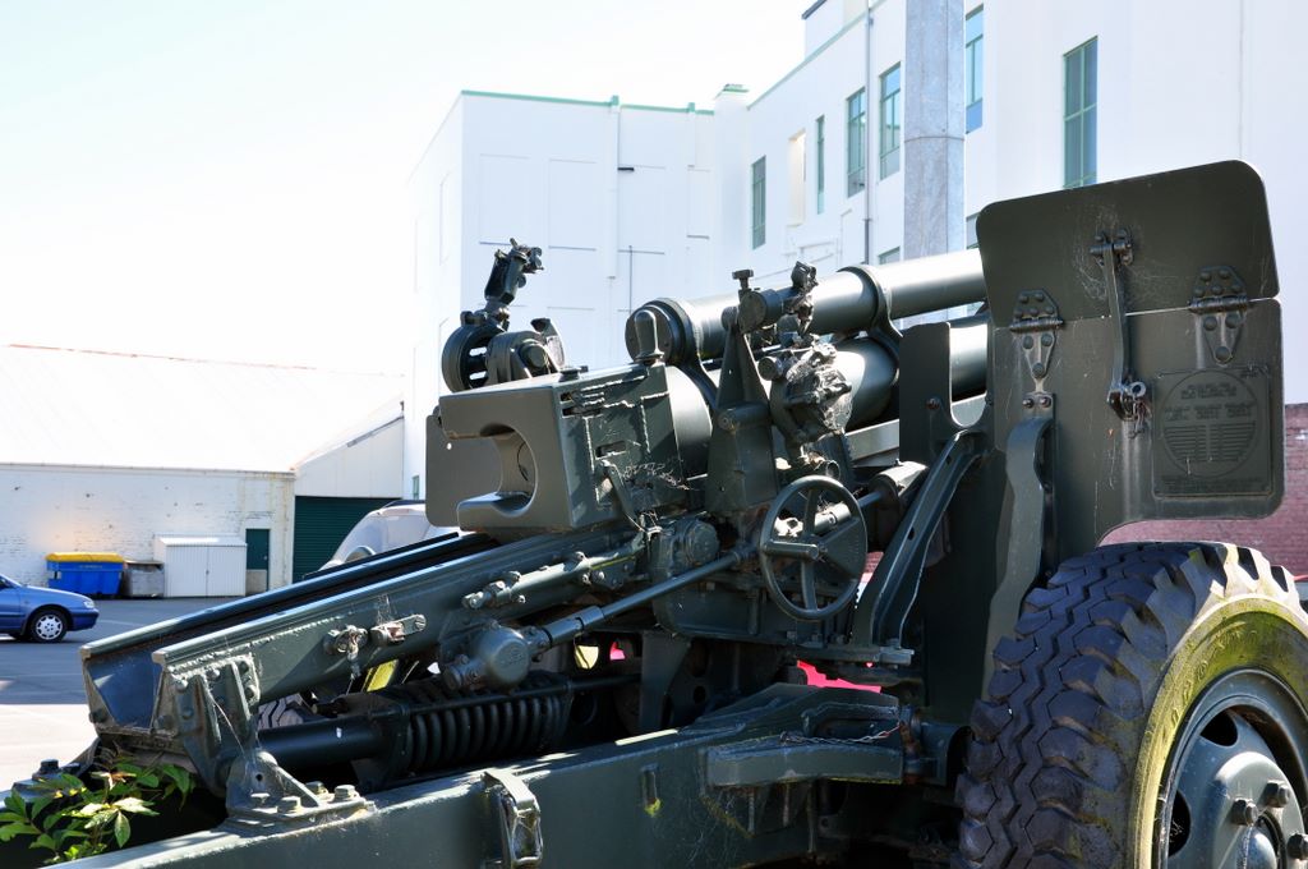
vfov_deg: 28.0
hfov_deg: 41.2
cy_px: 434
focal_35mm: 48
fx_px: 1742
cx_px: 654
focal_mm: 32
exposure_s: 1/100
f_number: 9
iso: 200
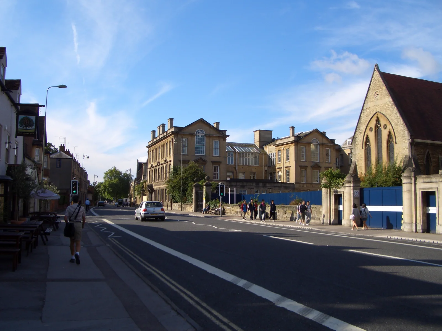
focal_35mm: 35
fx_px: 447
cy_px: 166
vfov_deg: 40.7
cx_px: 221
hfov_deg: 52.6
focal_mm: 5.8
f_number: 4.3
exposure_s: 1/400
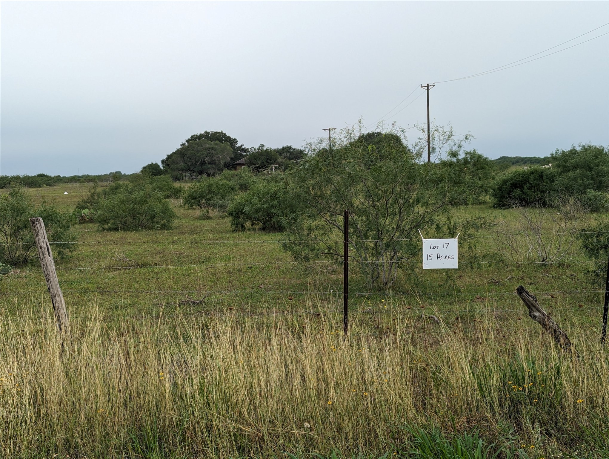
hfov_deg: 39.6
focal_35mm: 48
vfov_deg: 30.3
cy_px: 230
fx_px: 846
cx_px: 304
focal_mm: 6.81
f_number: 1.85
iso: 46
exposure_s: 1/432
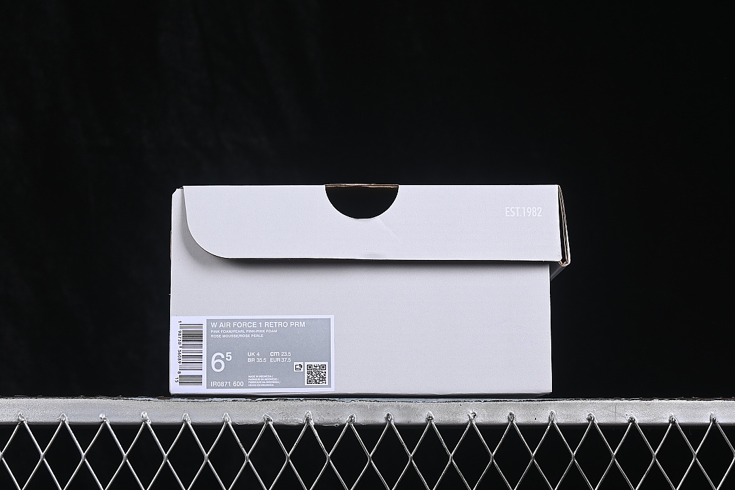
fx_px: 1531
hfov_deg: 27.0
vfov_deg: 18.2
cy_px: 245
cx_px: 368
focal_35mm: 75
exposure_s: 1/80
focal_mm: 50
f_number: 8
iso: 160
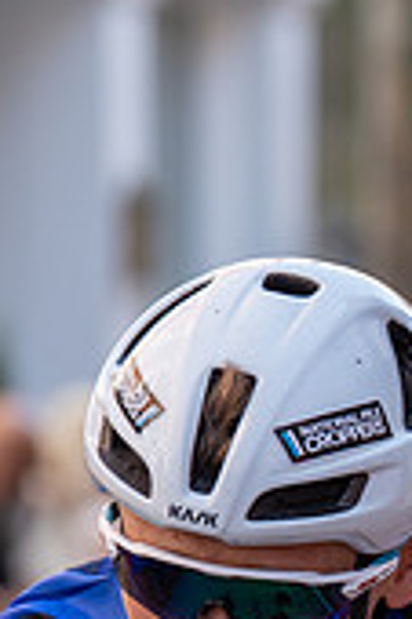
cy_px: 816
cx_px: 413
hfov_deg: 2.8
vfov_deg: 4.2
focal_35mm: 492
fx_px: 8463
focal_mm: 124
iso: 640
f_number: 4
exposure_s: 1/1000
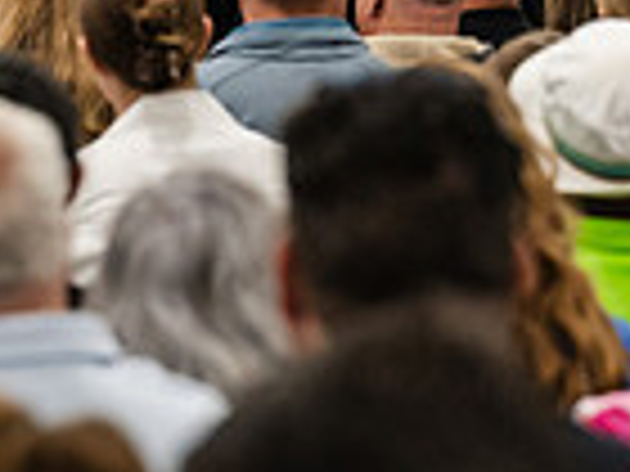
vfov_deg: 3.0
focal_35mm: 498
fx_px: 9063
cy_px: -272
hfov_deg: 4.0
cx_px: 693
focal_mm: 125
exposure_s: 1/200
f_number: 5
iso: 4000
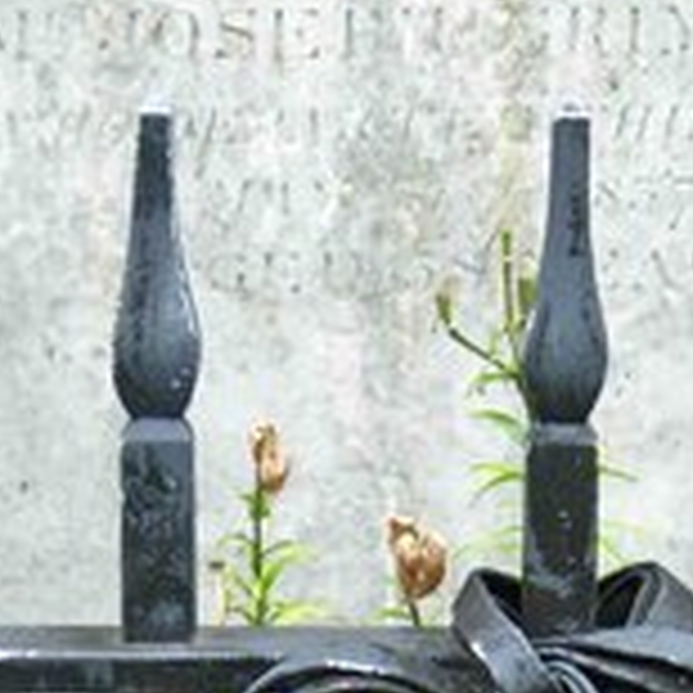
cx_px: 500
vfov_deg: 7.6
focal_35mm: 228
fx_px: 5164
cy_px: 734
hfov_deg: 7.7
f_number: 3.5
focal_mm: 12.9
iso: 50
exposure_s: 1/111
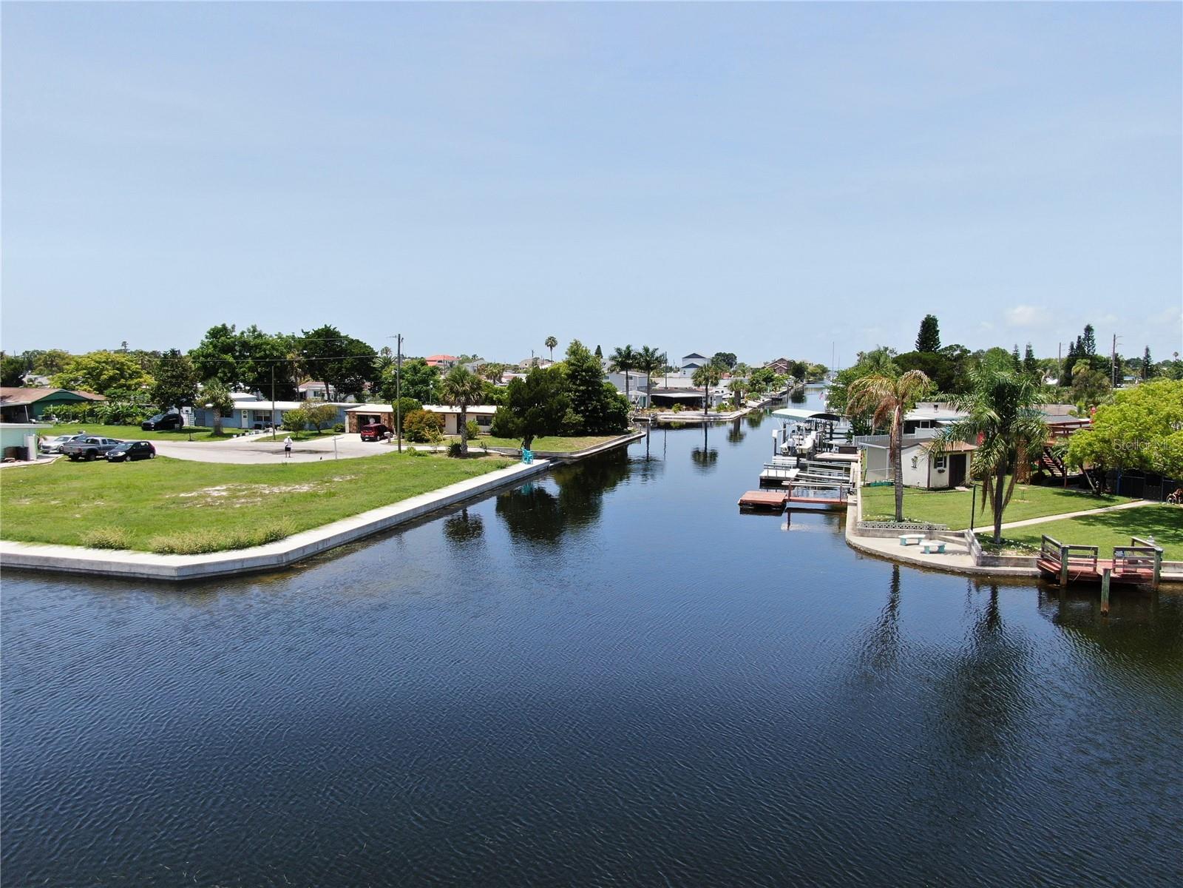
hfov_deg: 71.6
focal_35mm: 24
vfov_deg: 56.8
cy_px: 444
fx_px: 820
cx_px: 592
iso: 100
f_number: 2.8
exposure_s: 1/1250
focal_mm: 4.39
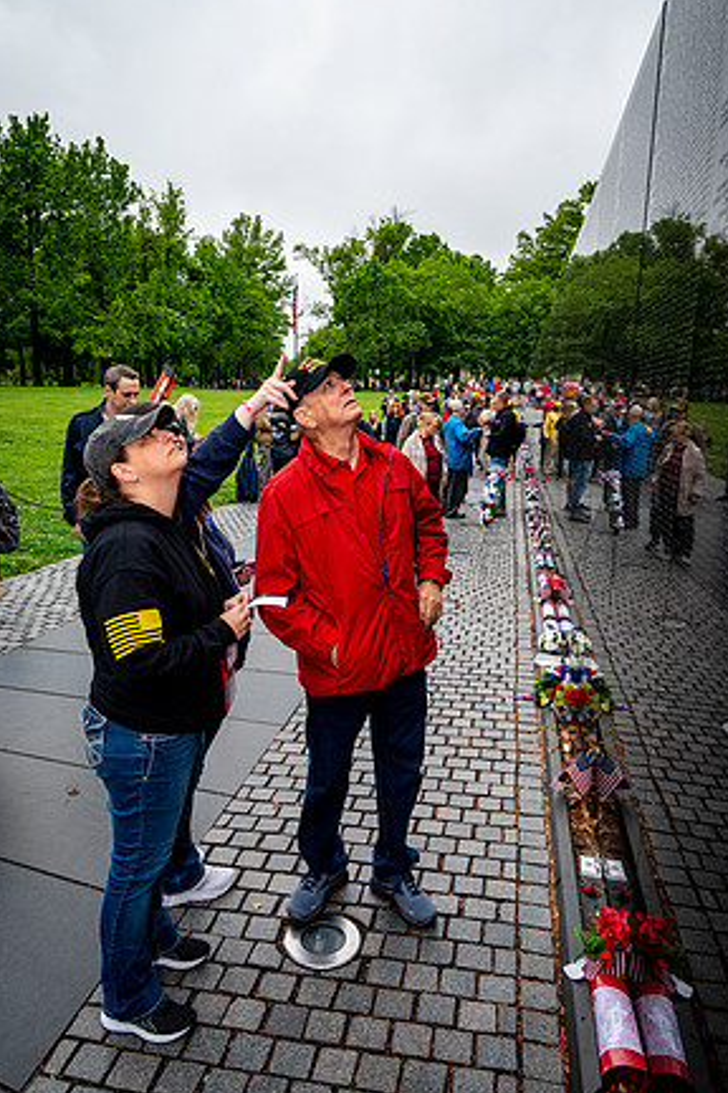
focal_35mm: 25
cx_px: 368
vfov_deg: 71.5
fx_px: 758
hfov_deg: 51.3
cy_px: 536
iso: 560
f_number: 8
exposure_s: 1/640
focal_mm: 24
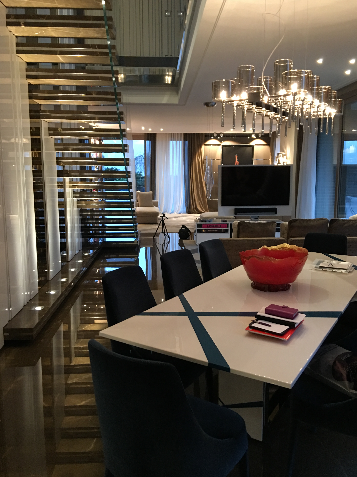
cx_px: 179
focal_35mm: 30
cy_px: 231
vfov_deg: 60.0
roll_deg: +0.5
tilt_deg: -8.1
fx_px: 413
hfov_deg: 46.8
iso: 100
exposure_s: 1/10
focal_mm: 4.15
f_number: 2.2
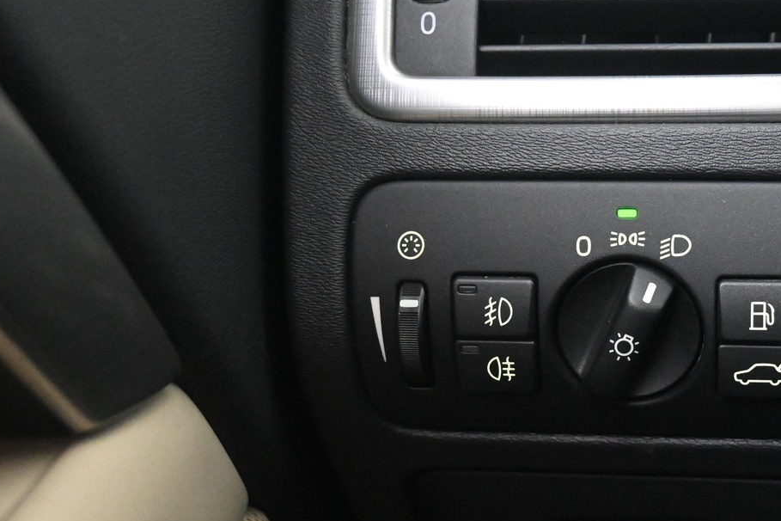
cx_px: 613
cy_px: 310
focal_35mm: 57
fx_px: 1246
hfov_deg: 33.9
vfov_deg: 23.6
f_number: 4
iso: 7200
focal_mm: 21.5
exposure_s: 1/30
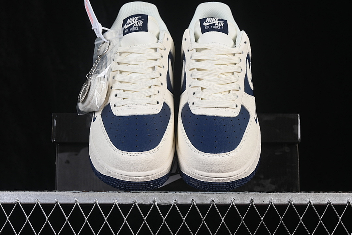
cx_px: 176
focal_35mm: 75
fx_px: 733
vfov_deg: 18.2
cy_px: 118
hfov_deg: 27.0
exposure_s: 1/80
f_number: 8
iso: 160
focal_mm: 50
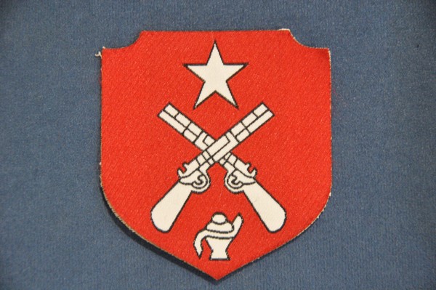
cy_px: 145
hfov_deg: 15.2
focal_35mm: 135
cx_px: 218
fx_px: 1634
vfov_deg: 10.1
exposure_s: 1/30
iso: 3200
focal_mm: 90
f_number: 5.3
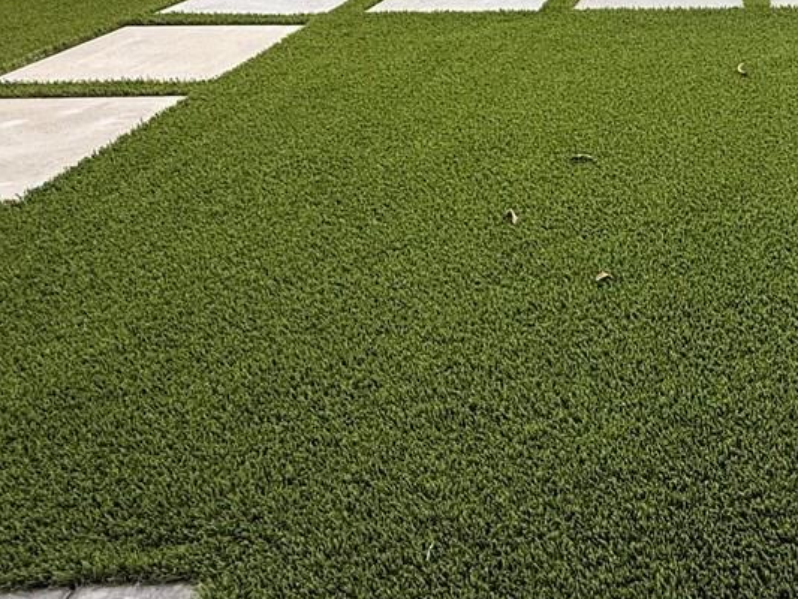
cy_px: -94
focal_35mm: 42
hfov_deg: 39.7
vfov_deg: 30.0
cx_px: 789
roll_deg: +0.1
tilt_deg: -8.9
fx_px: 968
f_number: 2.2
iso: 64
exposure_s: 1/486
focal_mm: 2.22
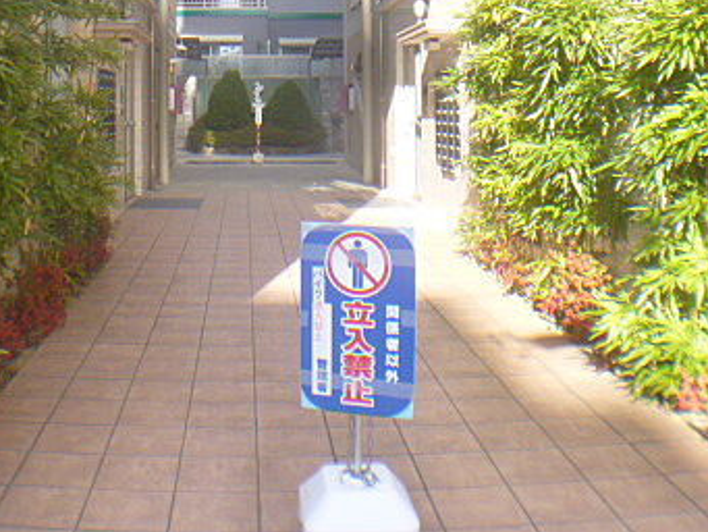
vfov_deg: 23.7
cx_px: 247
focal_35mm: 60
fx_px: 1228
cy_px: 35
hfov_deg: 32.0
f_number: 2.9
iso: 100
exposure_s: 1/250
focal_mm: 5.7
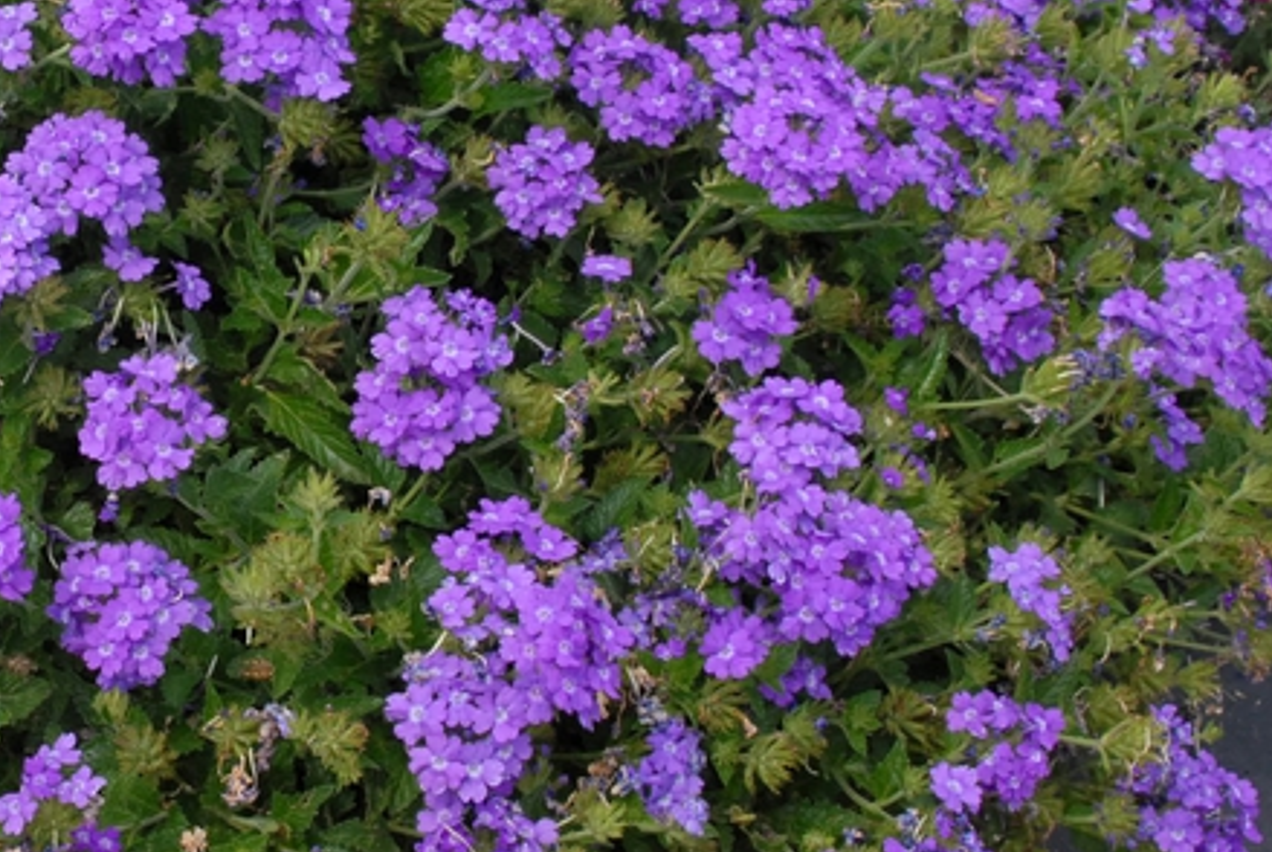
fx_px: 3467
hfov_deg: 20.3
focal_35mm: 98
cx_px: 61
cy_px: 271
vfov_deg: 14.0
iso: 400
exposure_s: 1/320
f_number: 9
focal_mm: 28
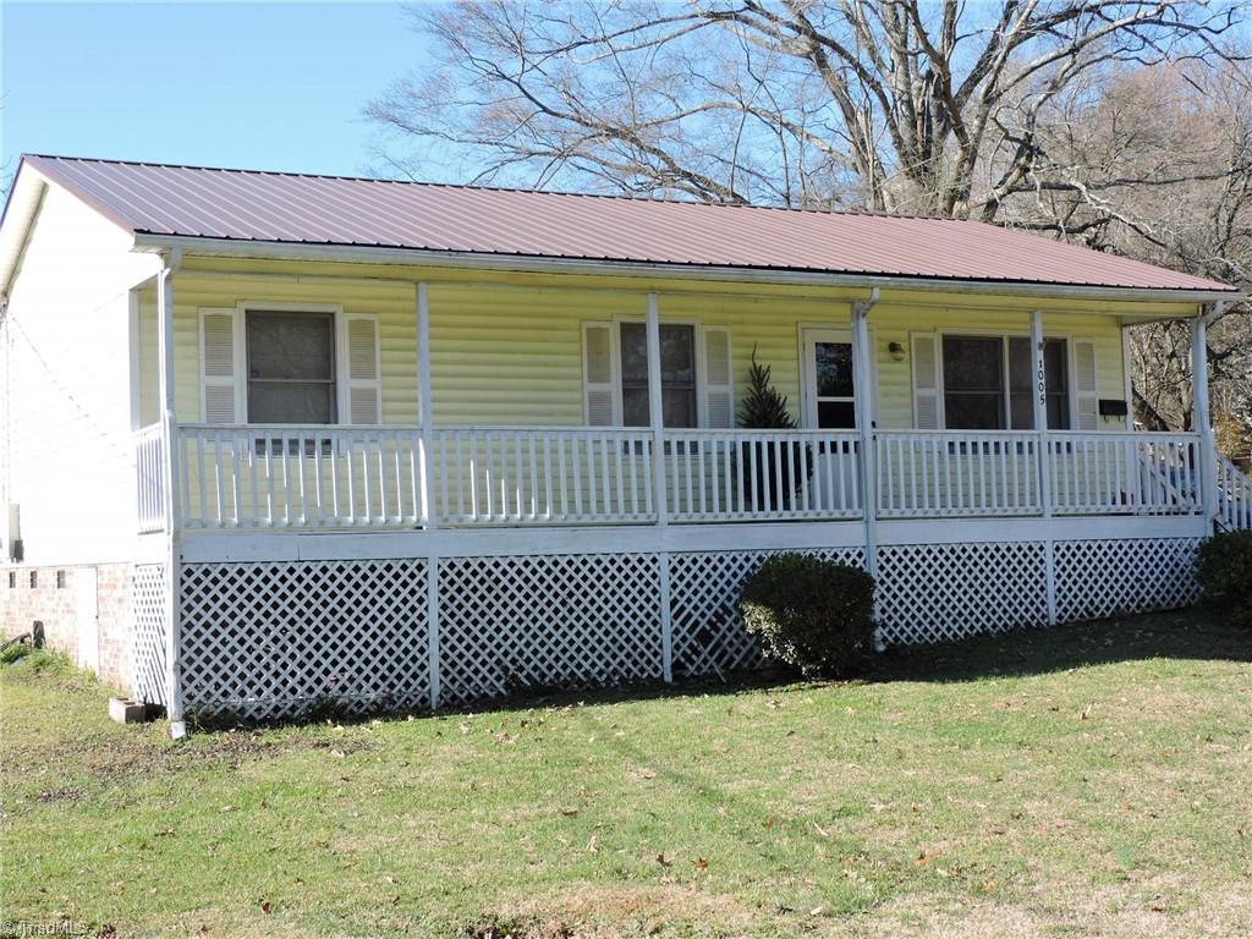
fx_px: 1808
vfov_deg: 29.1
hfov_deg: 38.2
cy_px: 470
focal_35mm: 50
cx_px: 626
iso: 100
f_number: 3.6
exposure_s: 1/400
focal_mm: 8.9
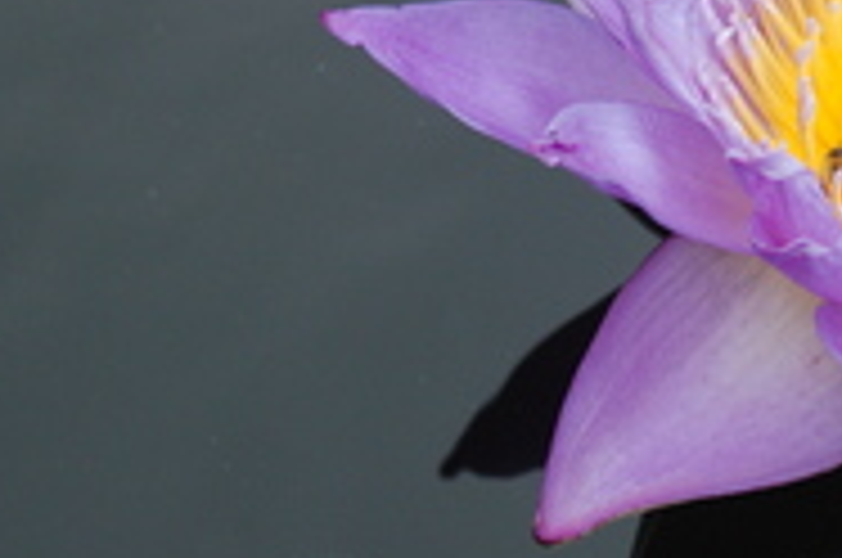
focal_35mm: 345
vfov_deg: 4.0
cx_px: 932
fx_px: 8055
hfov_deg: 6.0
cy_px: 140
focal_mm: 86
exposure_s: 1/500
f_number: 4
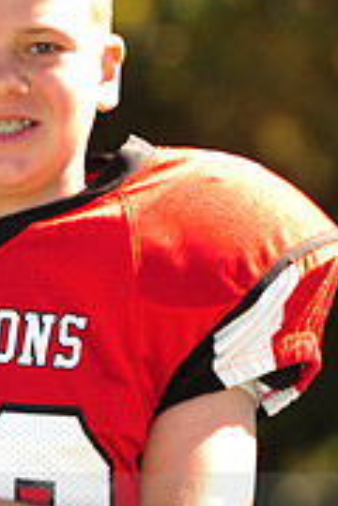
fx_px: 9069
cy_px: 512
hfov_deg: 2.1
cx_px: -56
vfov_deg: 3.2
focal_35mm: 644
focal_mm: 200
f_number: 4.5
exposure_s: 1/250
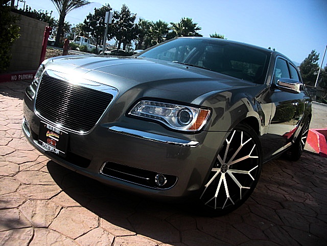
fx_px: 340
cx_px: 164
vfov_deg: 39.7
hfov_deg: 51.4
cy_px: 123
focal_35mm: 36
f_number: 2.8
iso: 50
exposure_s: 1/800
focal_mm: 6.3
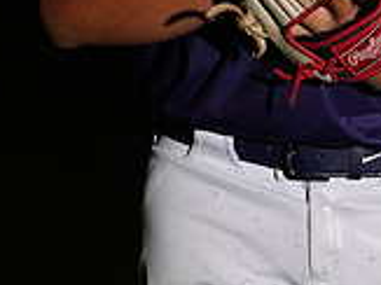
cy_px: -215
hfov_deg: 3.4
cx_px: 342
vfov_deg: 2.6
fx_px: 6357
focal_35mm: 578
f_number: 9
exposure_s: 1/125
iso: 400
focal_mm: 169
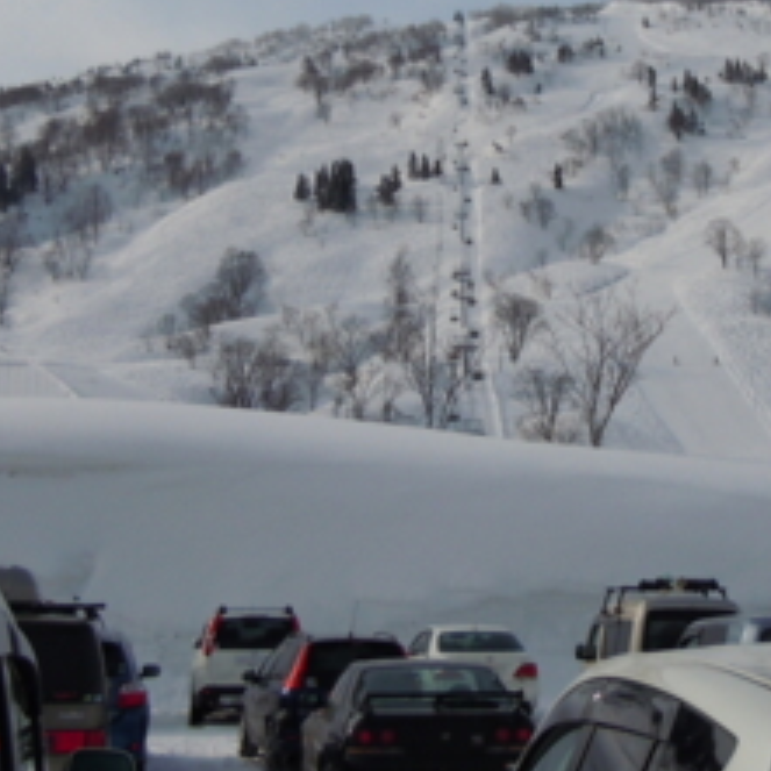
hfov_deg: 23.7
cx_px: 579
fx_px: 1814
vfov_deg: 23.3
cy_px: 66
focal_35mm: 72
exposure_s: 1/640
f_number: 7
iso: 100
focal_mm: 5.4
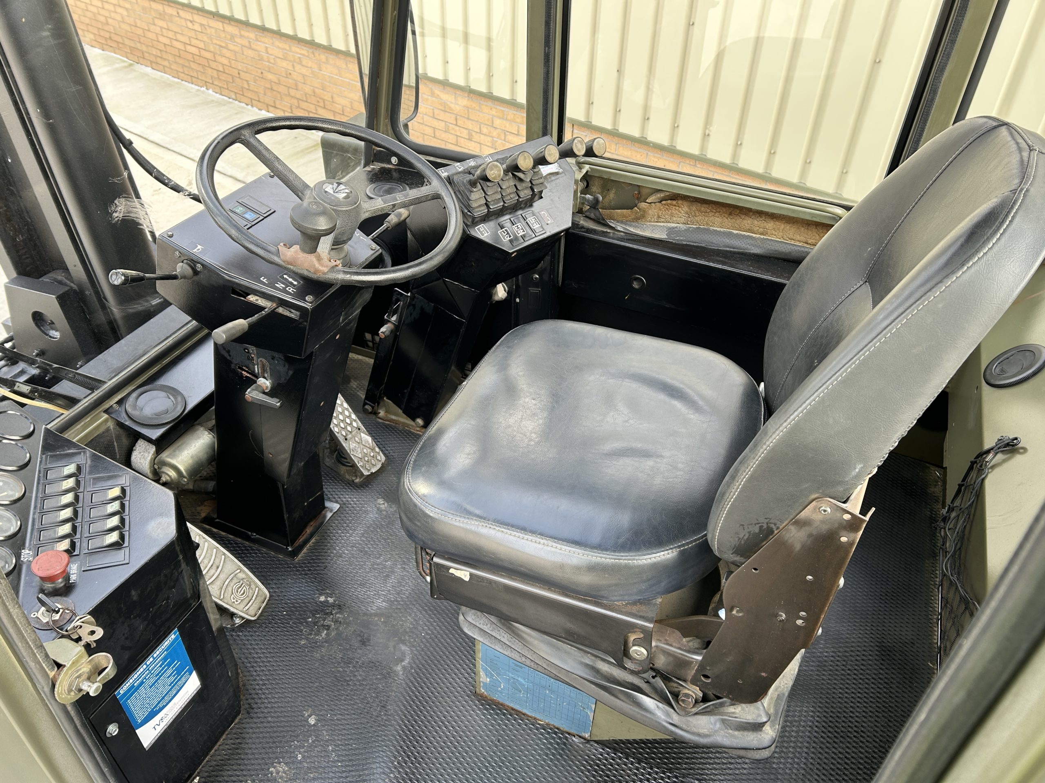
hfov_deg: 67.3
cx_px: 522
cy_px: 392
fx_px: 785
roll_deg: -1.7
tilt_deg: -37.4
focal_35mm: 26
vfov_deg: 53.1
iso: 40
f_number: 1.5
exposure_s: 1/121
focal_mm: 5.7
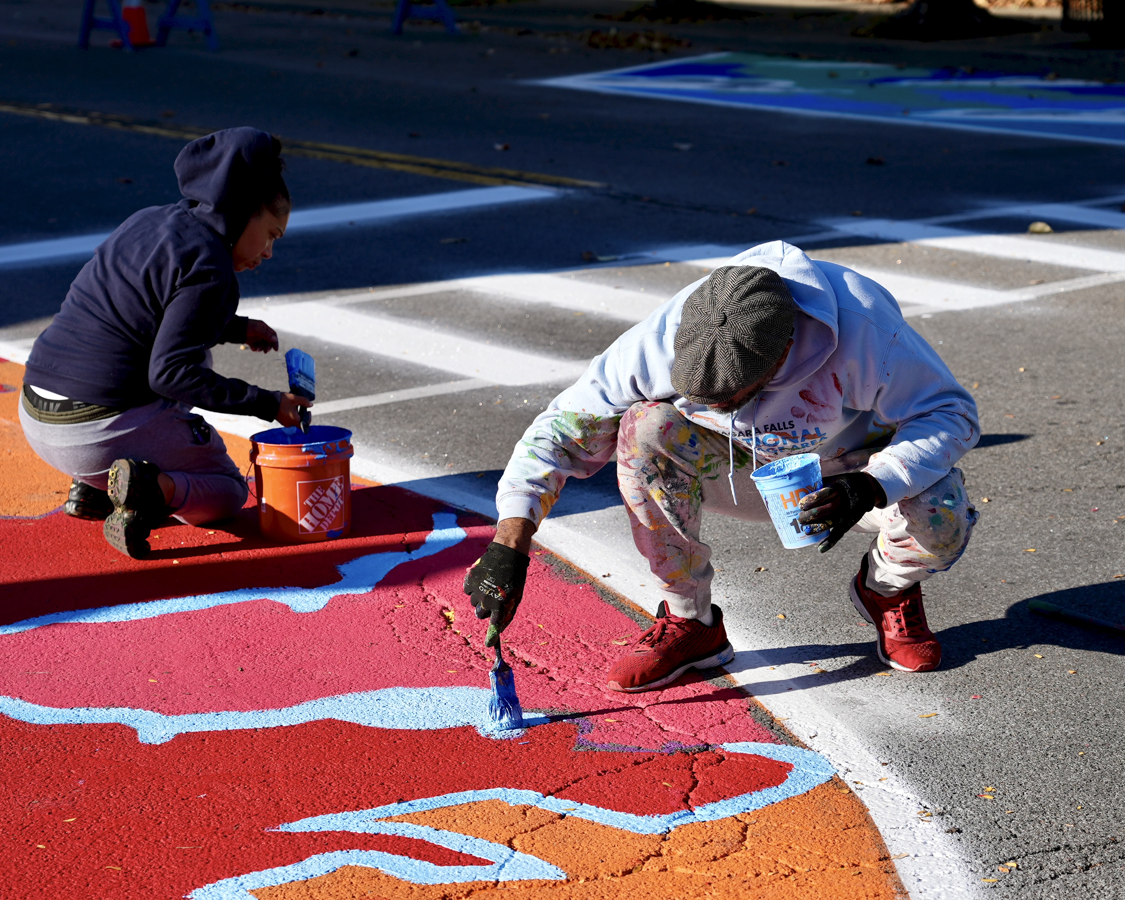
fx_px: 2930
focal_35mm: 88
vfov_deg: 17.5
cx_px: 542
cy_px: 450
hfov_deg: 21.7
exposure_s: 1/500
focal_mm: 78
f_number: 4.5
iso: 80
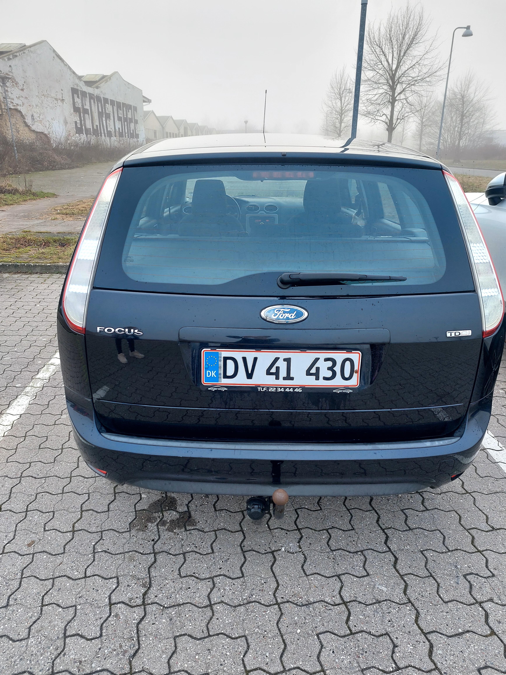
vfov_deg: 71.6
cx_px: 253
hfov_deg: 56.8
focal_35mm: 24
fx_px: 468
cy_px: 338
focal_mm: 5.23
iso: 32
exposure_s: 1/50
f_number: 1.8
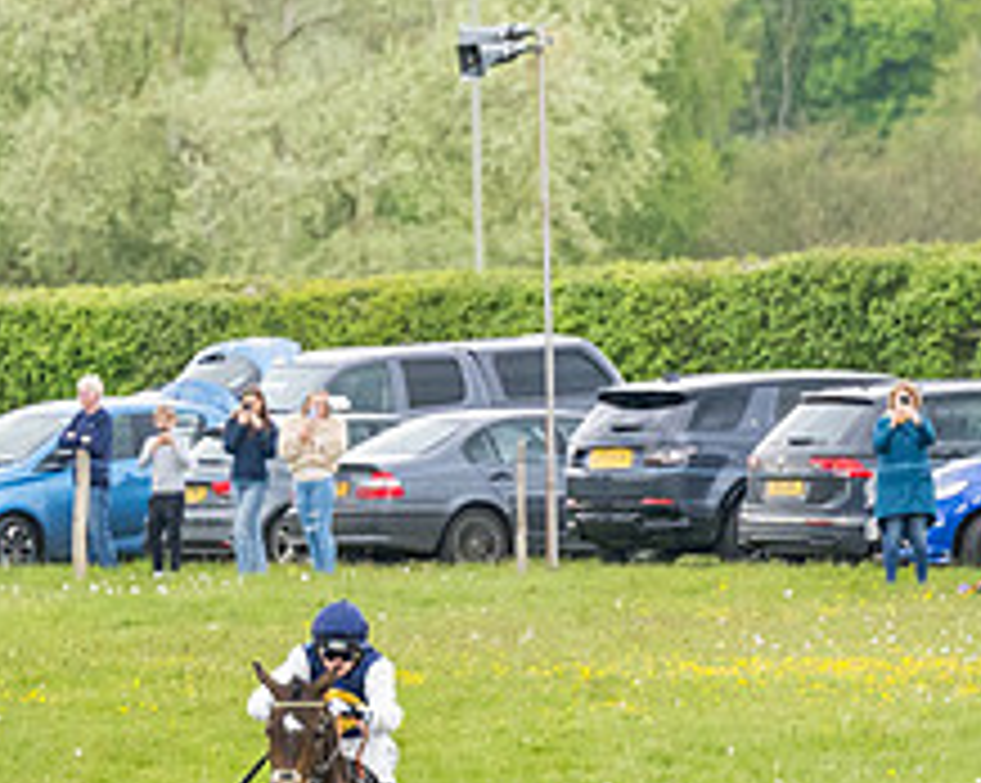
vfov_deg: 1.8
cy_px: 898
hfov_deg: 2.2
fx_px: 25469
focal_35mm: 878
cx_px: -572
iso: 1000
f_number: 4
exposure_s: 1/1250
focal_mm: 175
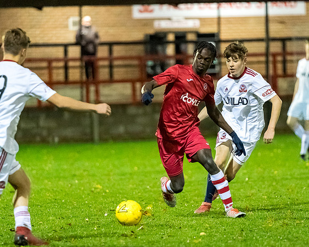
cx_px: 150
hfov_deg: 5.6
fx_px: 3148
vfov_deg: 4.5
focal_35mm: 344
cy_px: 123
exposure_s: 1/1000
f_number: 2.8
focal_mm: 200
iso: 6400
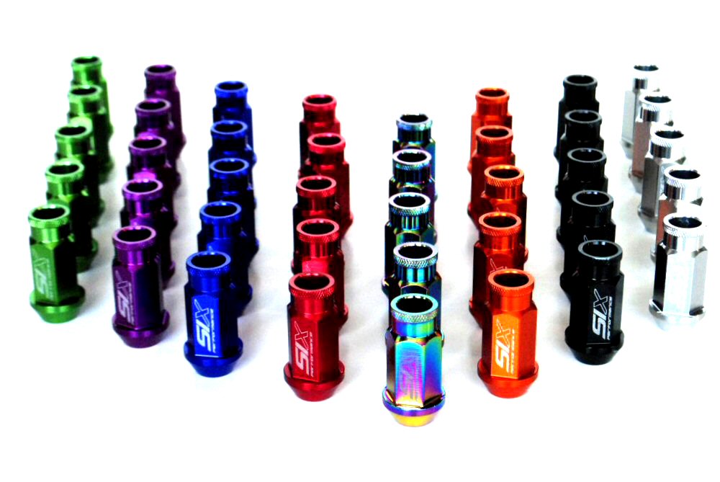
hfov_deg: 24.6
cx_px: 360
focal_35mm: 82
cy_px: 241
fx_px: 1652
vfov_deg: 16.6
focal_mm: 55
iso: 1600
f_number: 11
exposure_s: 1/100
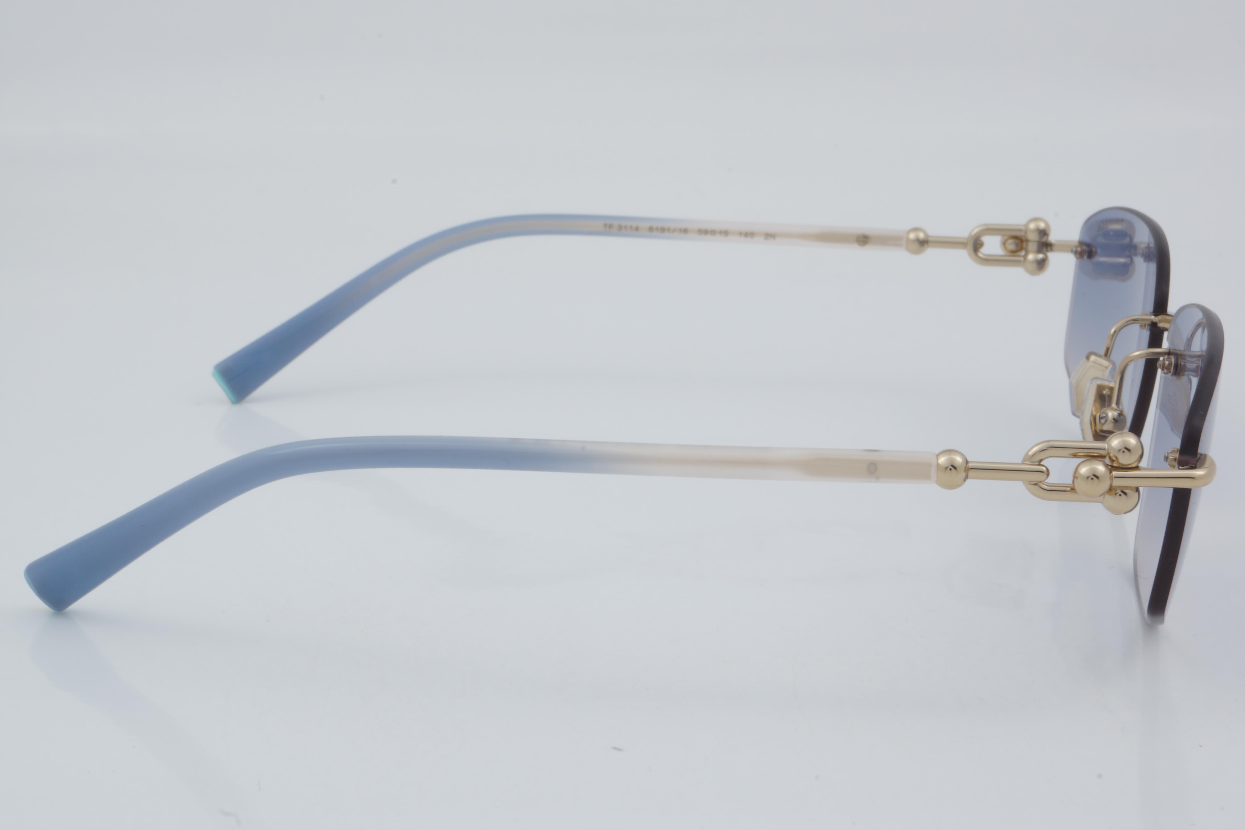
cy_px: 415
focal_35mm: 75
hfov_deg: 27.0
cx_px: 622
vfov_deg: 18.2
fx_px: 2594
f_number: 29
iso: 100
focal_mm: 50
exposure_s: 1/4
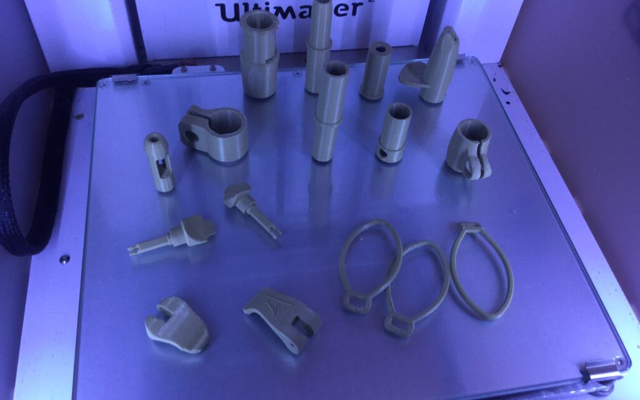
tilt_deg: -54.3
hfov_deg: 58.2
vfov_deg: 38.3
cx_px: 319
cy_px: 188
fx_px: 575
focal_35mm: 33
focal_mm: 3.3
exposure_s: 1/30
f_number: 2.4
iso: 80
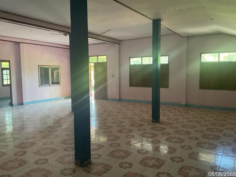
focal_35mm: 29
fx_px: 198
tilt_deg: -5.2
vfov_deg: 48.2
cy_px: 88
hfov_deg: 61.7
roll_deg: +1.5
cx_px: 118
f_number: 1.8
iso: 250
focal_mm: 3
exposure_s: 1/60
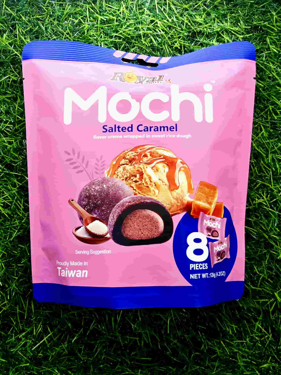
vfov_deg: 73.9
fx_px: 249
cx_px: 140
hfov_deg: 58.9
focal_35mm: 23
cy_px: 188
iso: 160
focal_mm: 5.4
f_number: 1.8
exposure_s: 1/526
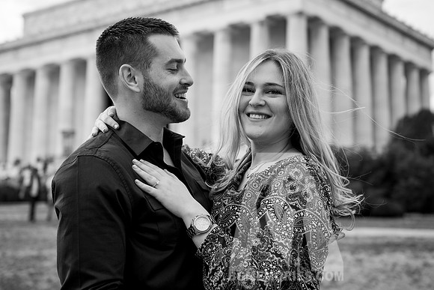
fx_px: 710
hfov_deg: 34.0
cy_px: 143
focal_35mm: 59
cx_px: 220
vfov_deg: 23.0
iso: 160
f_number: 3.2
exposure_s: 1/1250
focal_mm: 48
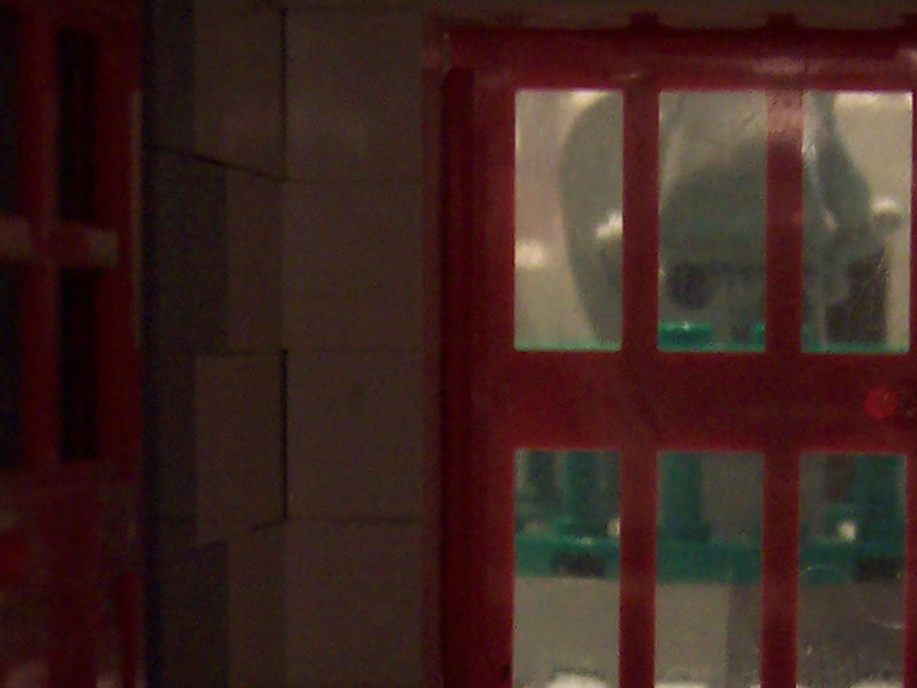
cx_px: 638
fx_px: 2861
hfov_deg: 18.1
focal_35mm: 108
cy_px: 651
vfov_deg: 13.6
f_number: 2.8
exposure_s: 1/8
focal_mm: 5.6
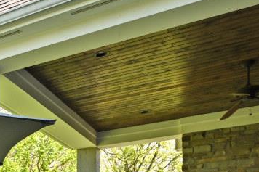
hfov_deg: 24.6
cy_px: 248
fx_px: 424
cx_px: -148
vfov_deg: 20.2
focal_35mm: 59
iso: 180
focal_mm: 14
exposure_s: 1/250
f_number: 5.6
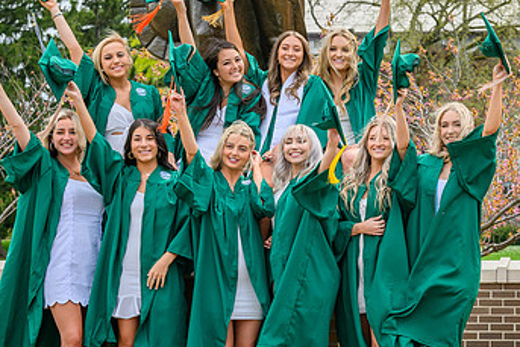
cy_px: 164
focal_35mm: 169
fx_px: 2442
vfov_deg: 8.1
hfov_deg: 12.1
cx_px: 359
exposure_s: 1/500
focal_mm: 90
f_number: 8
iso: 400
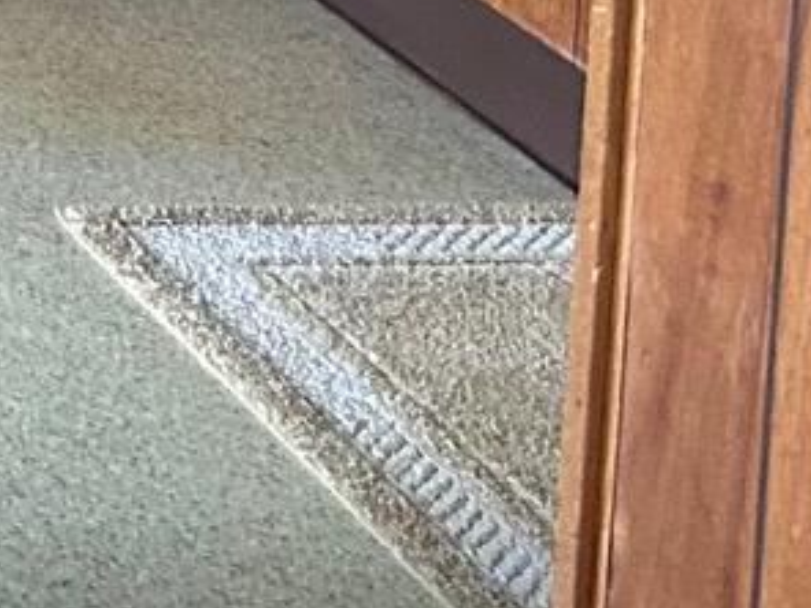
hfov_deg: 9.6
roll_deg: -1.4
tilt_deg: -4.8
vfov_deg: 7.7
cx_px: -1206
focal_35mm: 180
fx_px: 4217
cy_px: -835
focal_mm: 5.7
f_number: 1.5
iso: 320
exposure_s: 1/60
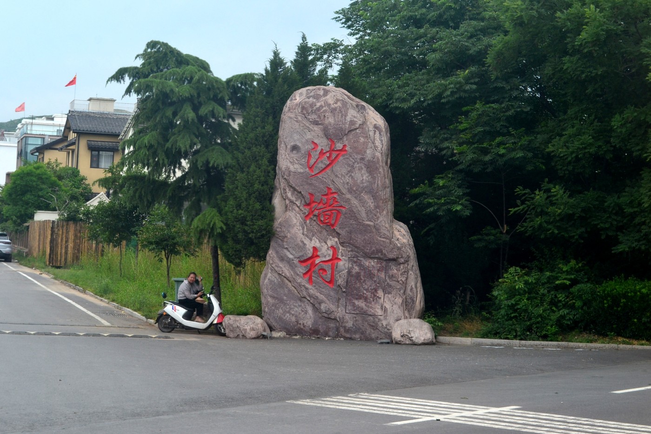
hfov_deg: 24.6
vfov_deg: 16.5
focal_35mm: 82
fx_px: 1492
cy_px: 217
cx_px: 326
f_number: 10
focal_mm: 55
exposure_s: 1/250
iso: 400
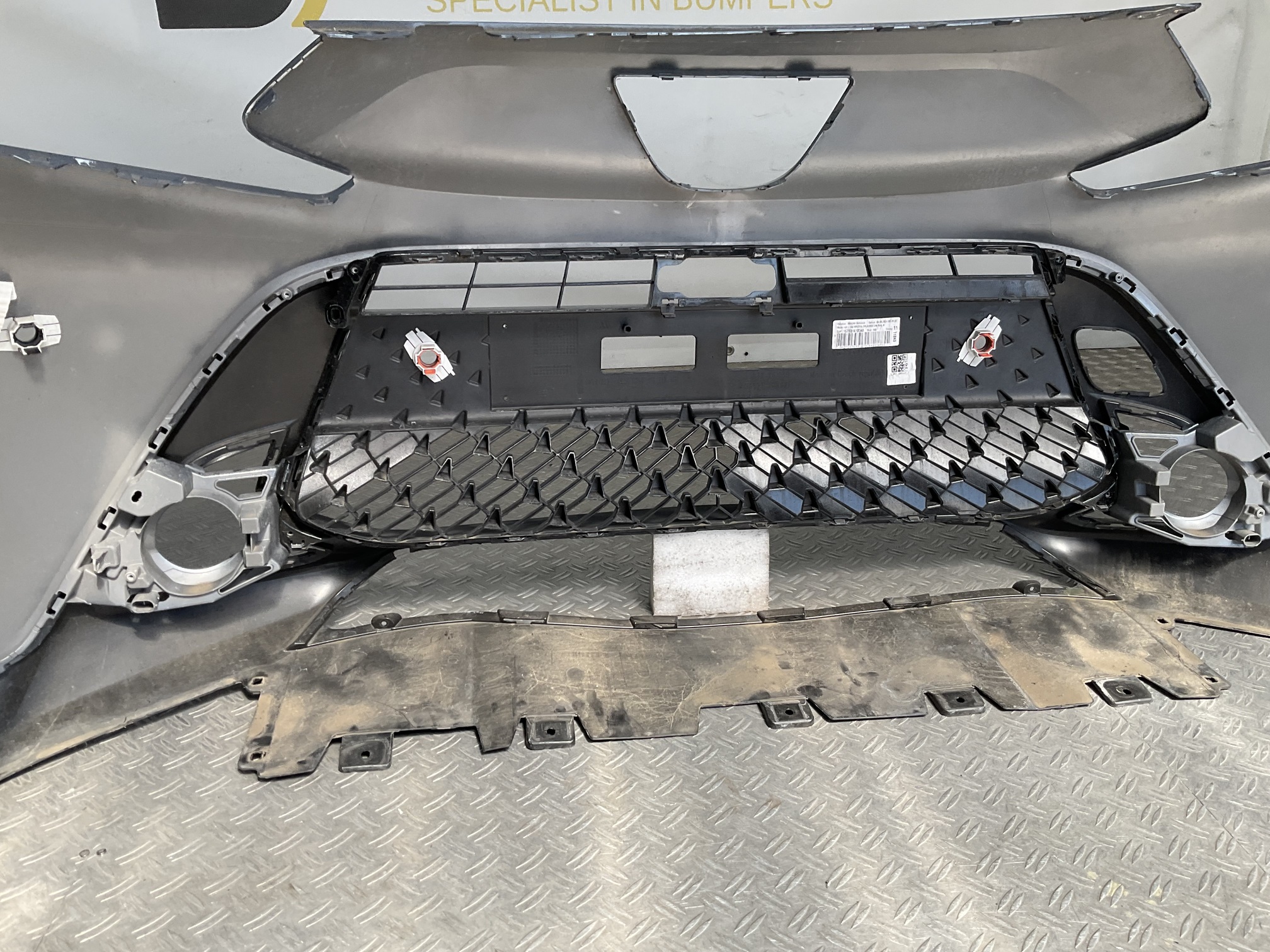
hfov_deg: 61.7
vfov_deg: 48.2
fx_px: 1064
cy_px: 476
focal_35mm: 29
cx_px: 635
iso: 16
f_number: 1.8
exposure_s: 1/367
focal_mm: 3
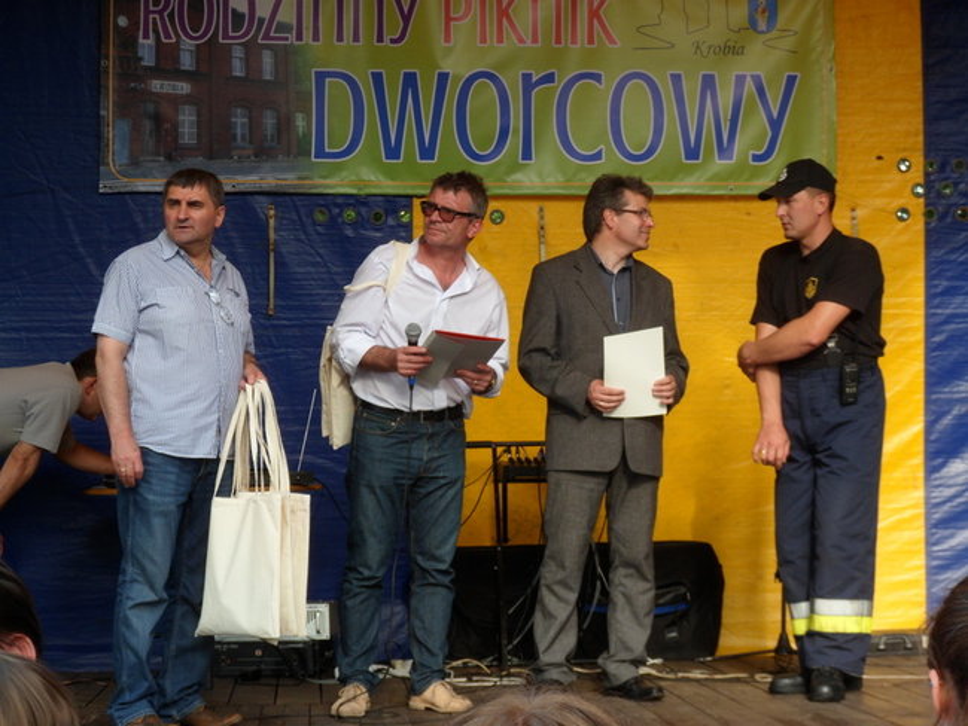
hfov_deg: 23.3
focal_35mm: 84
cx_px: 484
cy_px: 363
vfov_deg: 17.6
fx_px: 2350
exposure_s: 1/60
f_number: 5.1
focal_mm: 14
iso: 80
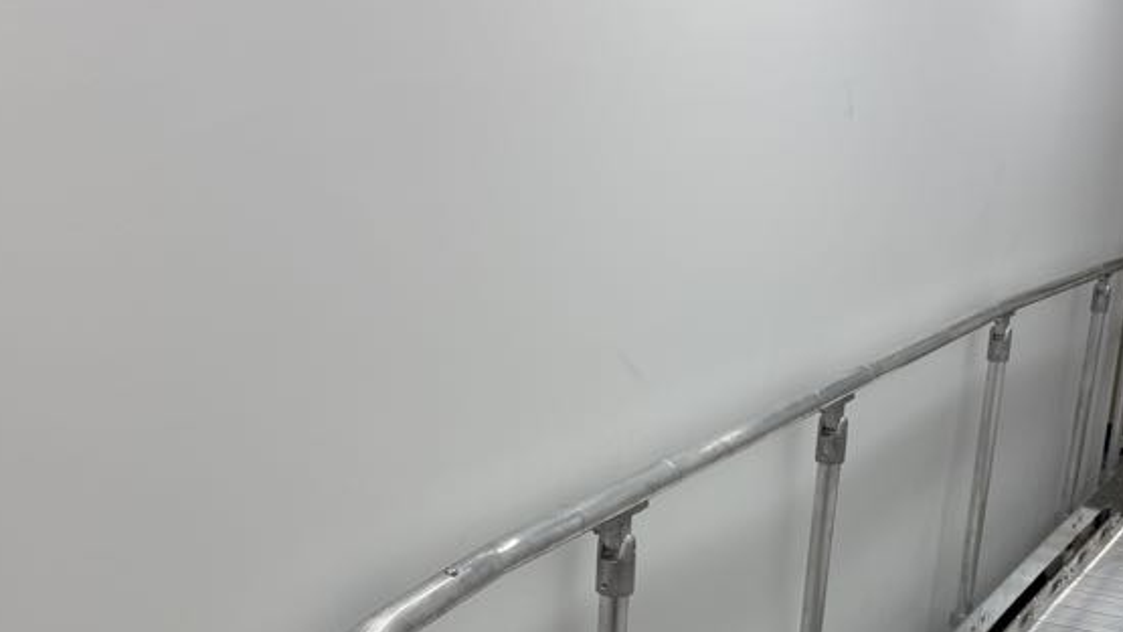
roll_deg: +2.6
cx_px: 658
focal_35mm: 51
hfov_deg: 40.5
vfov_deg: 22.8
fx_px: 1518
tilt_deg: -18.7
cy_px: 589
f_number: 1.6
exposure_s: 1/126
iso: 32
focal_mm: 5.96
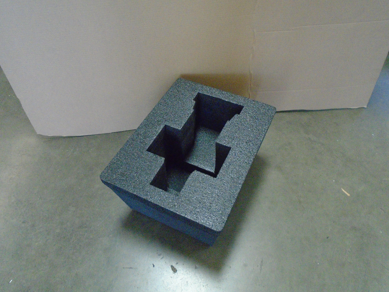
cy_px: 146
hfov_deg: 67.3
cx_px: 194
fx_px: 292
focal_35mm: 26
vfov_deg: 53.1
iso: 800
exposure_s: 1/125
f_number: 3.2
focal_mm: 4.6
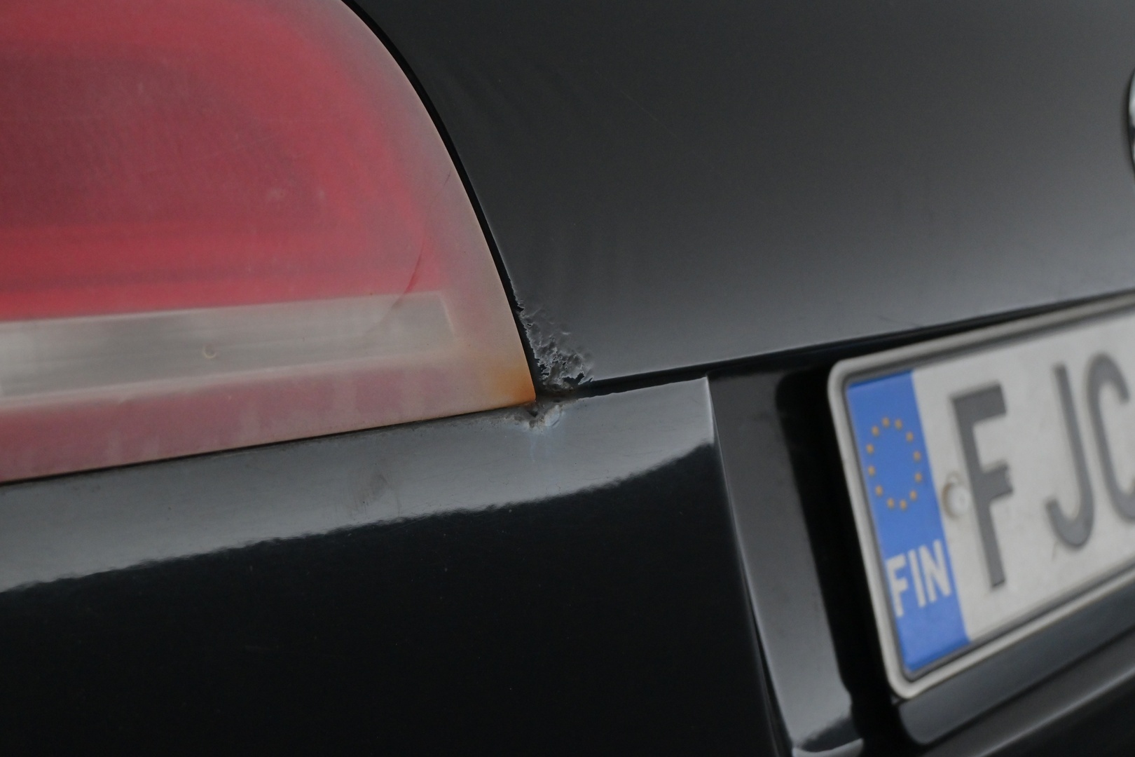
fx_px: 1537
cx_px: 568
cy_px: 378
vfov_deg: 27.7
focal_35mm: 49
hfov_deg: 40.5
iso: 2500
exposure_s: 1/160
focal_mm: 32.5
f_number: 6.3
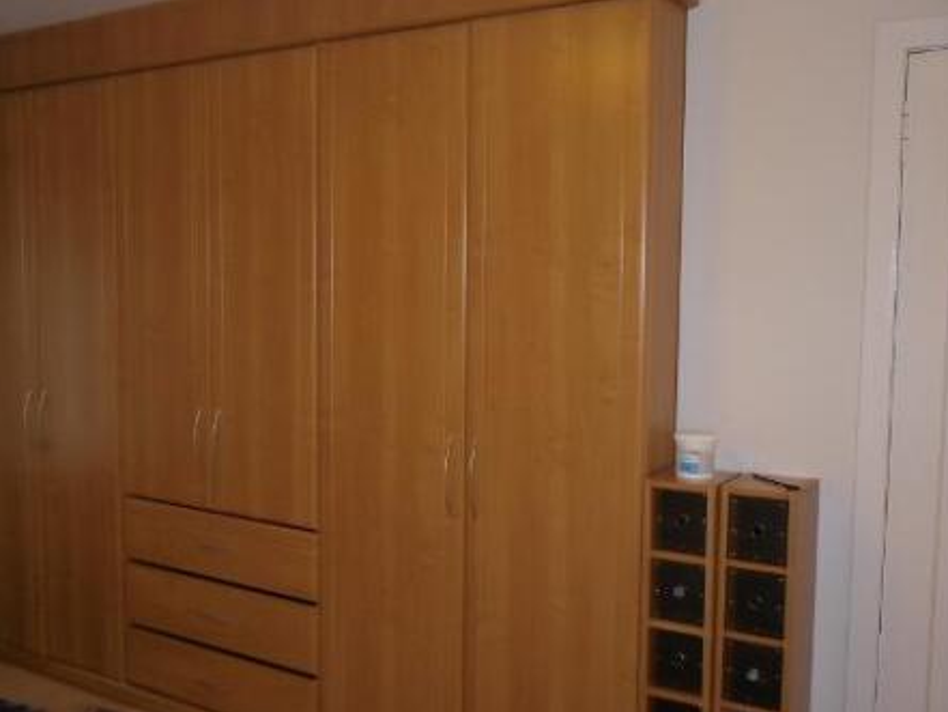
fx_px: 1014
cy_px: 365
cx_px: 453
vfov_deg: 38.7
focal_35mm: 37
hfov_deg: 50.1
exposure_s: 1/8
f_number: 3.5
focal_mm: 14
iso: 160
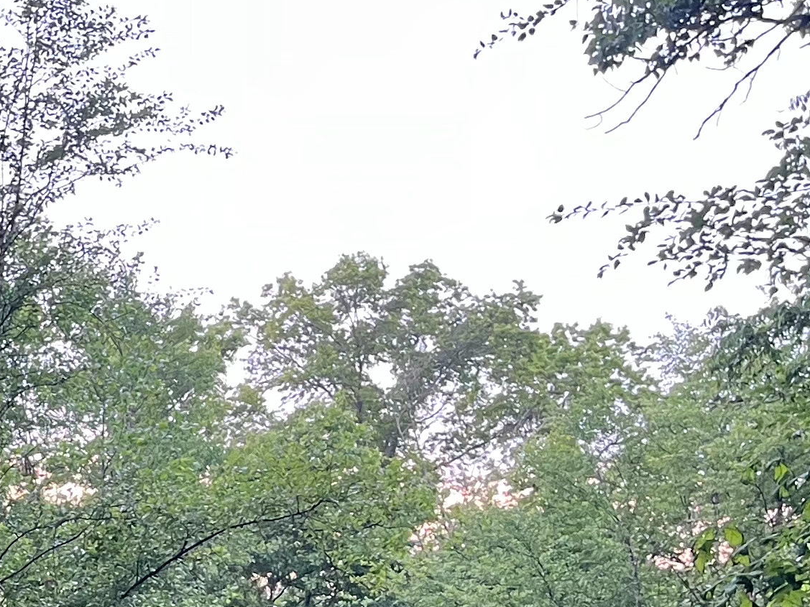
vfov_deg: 15.2
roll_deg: +0.0
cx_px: -351
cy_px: 773
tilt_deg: +2.7
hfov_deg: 18.9
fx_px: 2176
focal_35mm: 93
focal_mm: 5.1
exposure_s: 1/89
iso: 125
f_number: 1.6
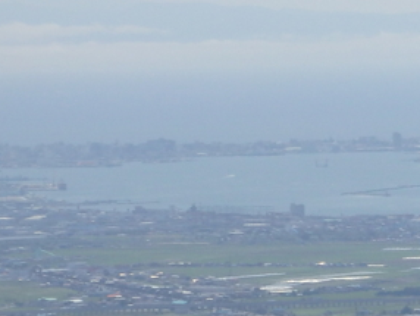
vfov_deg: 3.0
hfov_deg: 3.9
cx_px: 662
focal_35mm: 501
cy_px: 79
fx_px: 6084
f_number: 5.4
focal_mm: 25.1
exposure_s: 1/1000
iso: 125
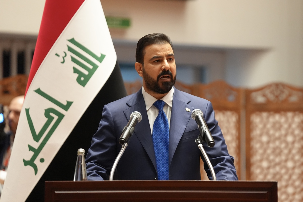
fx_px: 1683
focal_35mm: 200
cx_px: 152
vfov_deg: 6.9
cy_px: 101
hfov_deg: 10.3
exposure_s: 1/200
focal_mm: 200
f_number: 2.8
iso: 4000
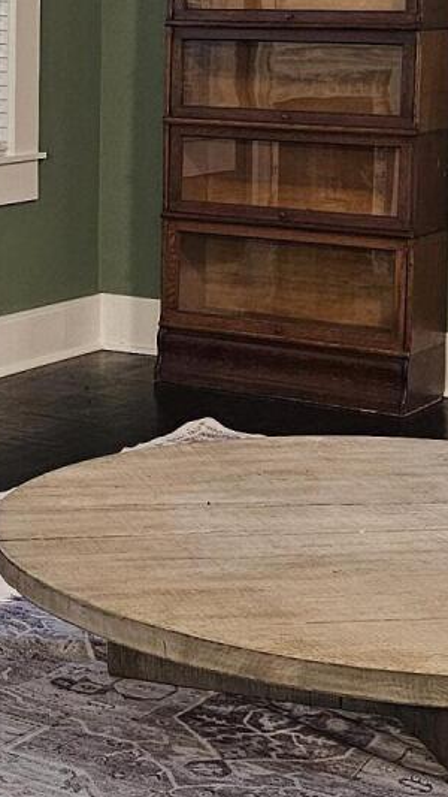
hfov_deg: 12.6
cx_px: -67
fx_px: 1984
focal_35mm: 94
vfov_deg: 22.5
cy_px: 200
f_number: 1.7
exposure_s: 1/60
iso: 800
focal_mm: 6.3
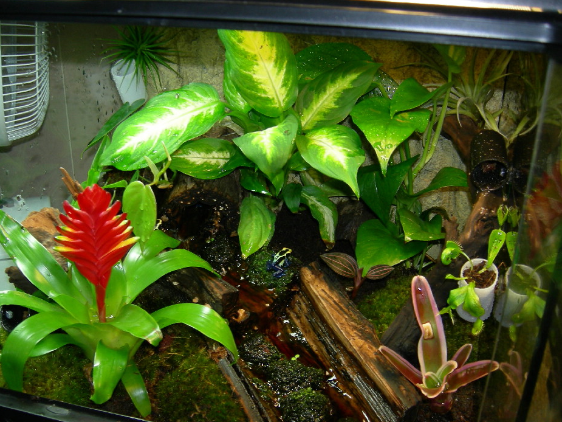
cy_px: 232
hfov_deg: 46.7
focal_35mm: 40
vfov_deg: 35.9
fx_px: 649
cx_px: 258
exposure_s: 1/30
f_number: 2.7
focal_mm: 7.5
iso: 64
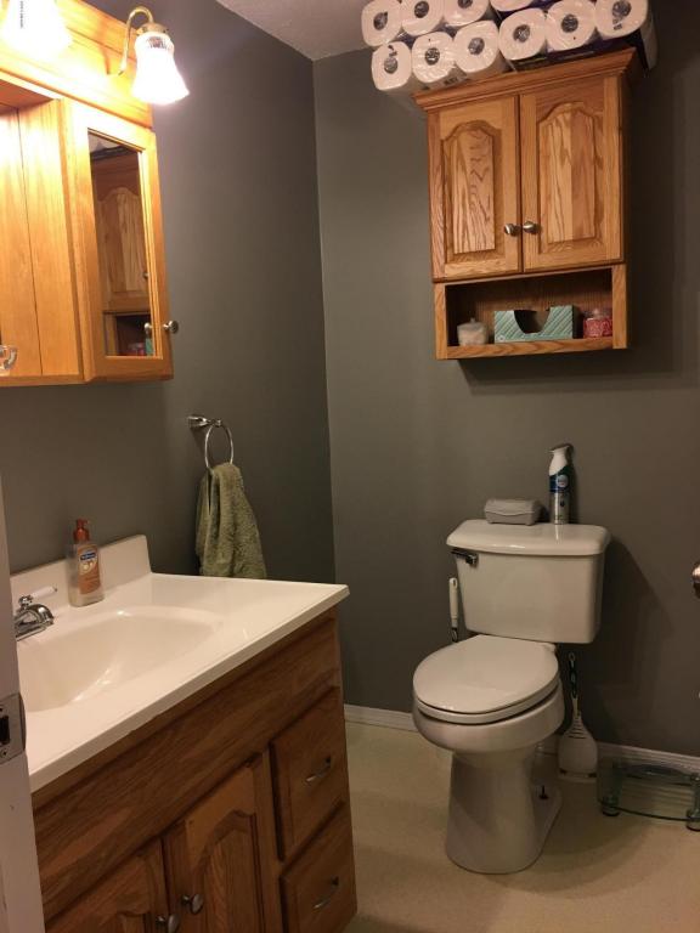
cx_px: 350
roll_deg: +2.4
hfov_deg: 48.2
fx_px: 782
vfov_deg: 61.7
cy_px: 466
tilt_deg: -5.8
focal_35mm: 29
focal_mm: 4.15
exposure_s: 1/15
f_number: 2.2
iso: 32
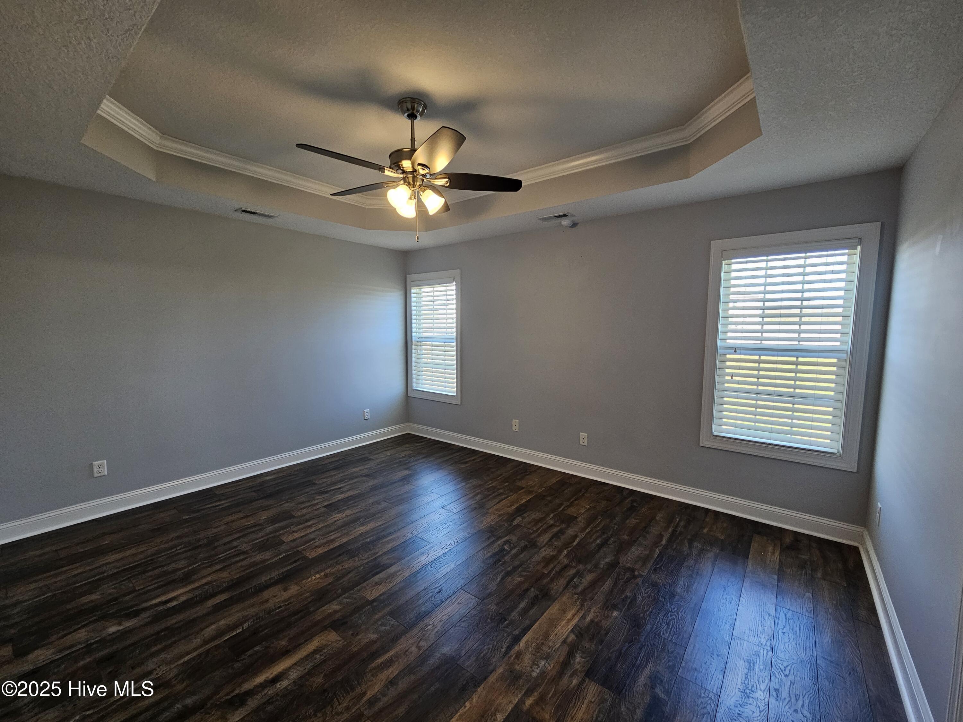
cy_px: 361
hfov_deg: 106.2
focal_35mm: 13
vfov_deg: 89.9
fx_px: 362
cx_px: 482
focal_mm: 2.2
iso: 125
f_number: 2.2
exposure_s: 1/60
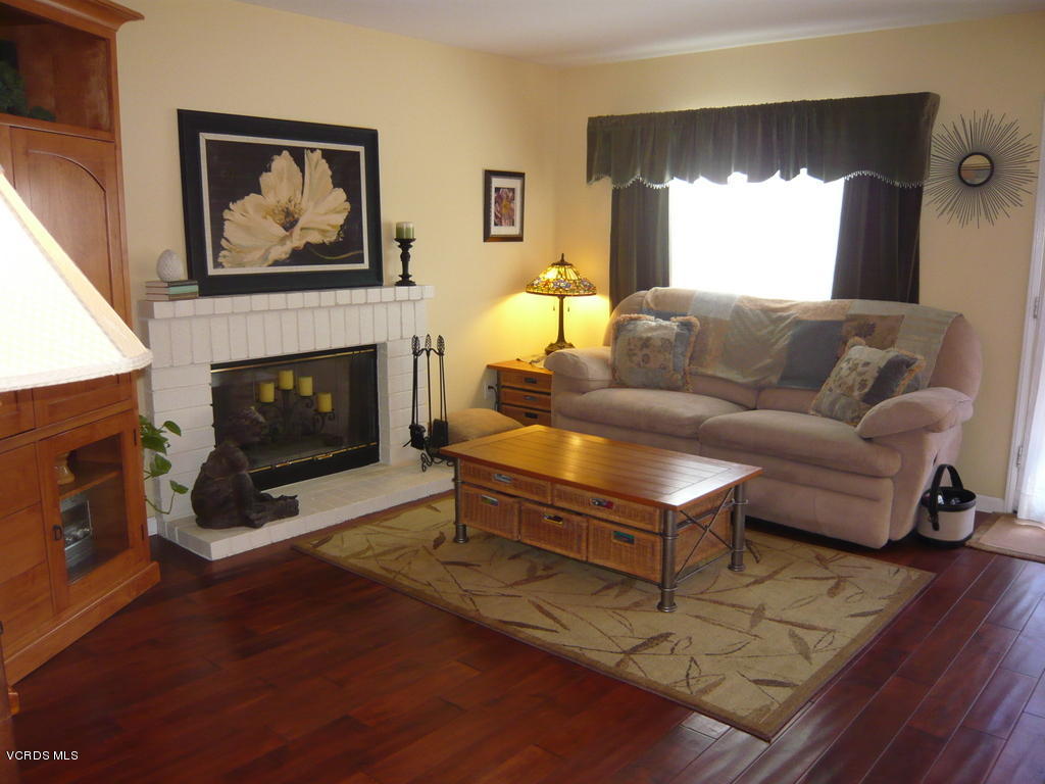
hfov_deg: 63.4
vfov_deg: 49.7
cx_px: 522
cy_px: 392
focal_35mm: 28
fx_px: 845
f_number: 2.8
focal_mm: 4.6
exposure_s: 1/30
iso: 200
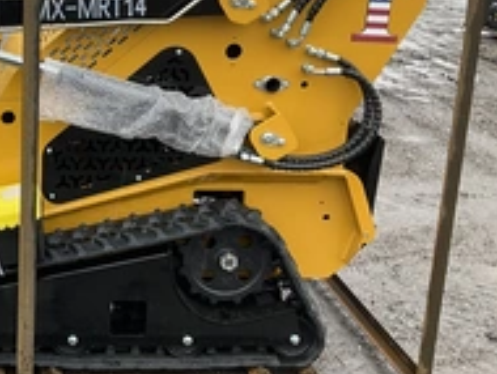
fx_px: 877
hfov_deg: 29.7
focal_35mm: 61
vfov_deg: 23.8
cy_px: 92
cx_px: 13
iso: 20
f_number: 1.8
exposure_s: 1/122
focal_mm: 3
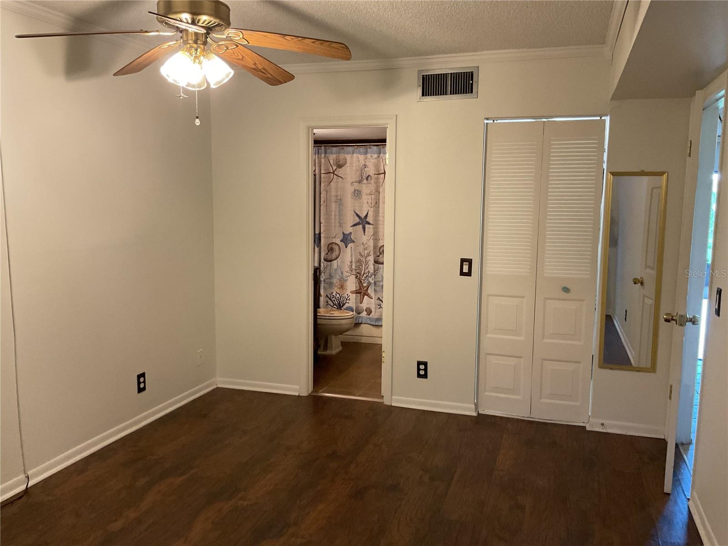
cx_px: 364
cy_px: 273
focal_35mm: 29
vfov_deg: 48.2
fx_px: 610
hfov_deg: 61.7
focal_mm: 3
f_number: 1.8
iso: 200
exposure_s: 1/60
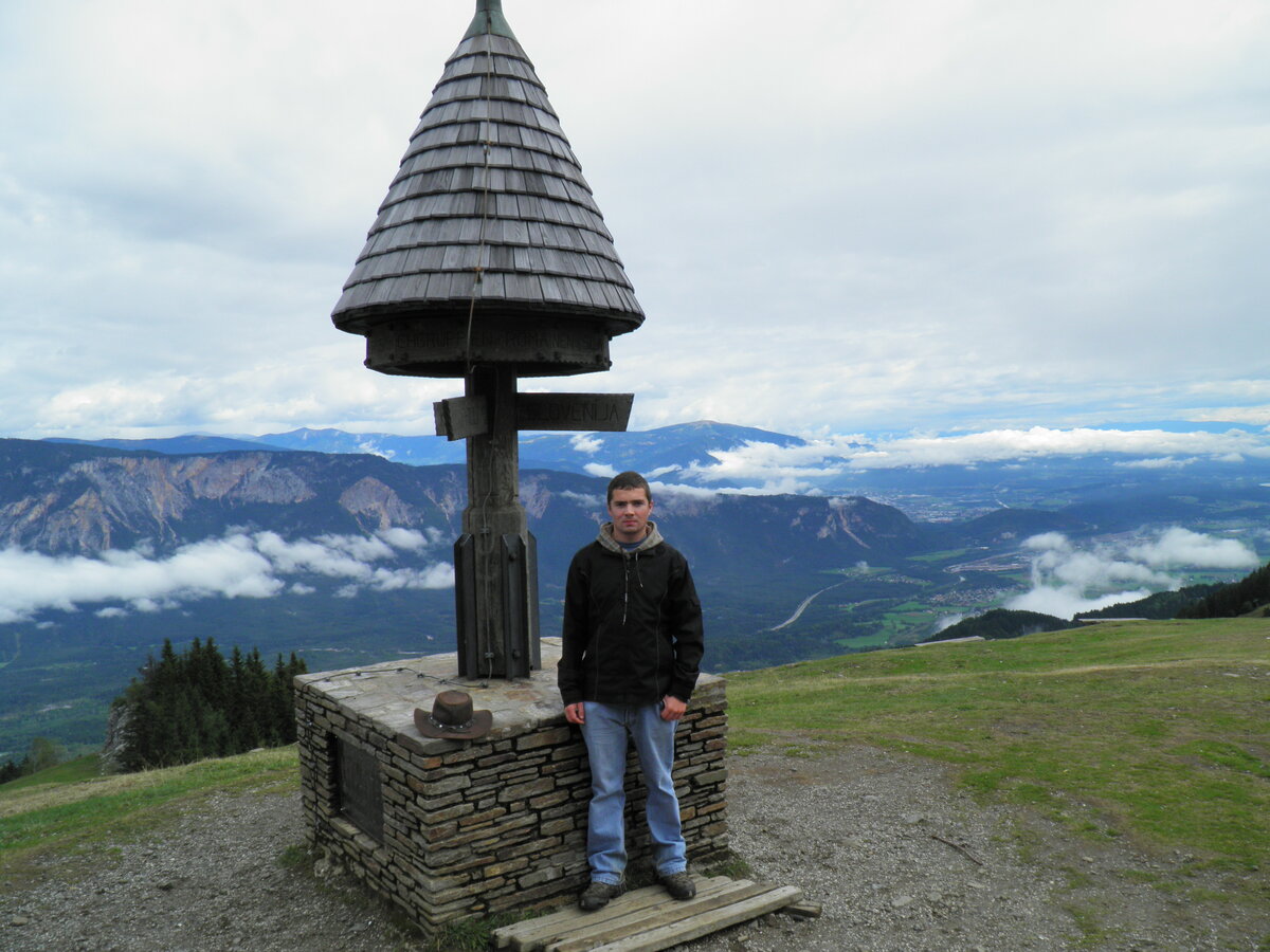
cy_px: 476
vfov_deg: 49.7
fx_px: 1027
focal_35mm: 28
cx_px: 635
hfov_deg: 63.4
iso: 50
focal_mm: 4.9
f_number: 5.7
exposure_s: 1/250
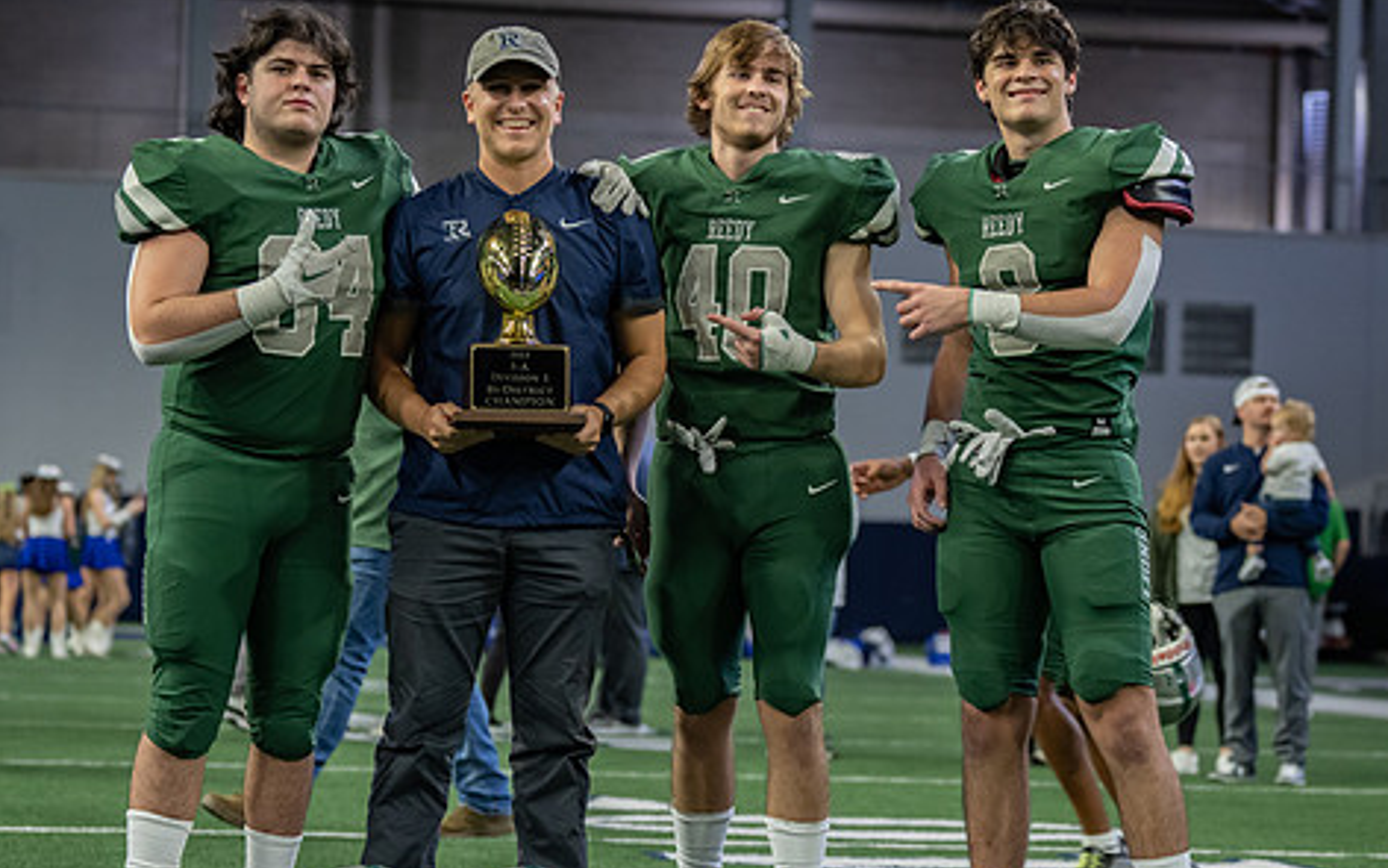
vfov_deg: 11.6
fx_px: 4275
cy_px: 475
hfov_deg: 18.4
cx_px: 758
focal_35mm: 113
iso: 1600
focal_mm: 70
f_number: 2.8
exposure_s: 1/320
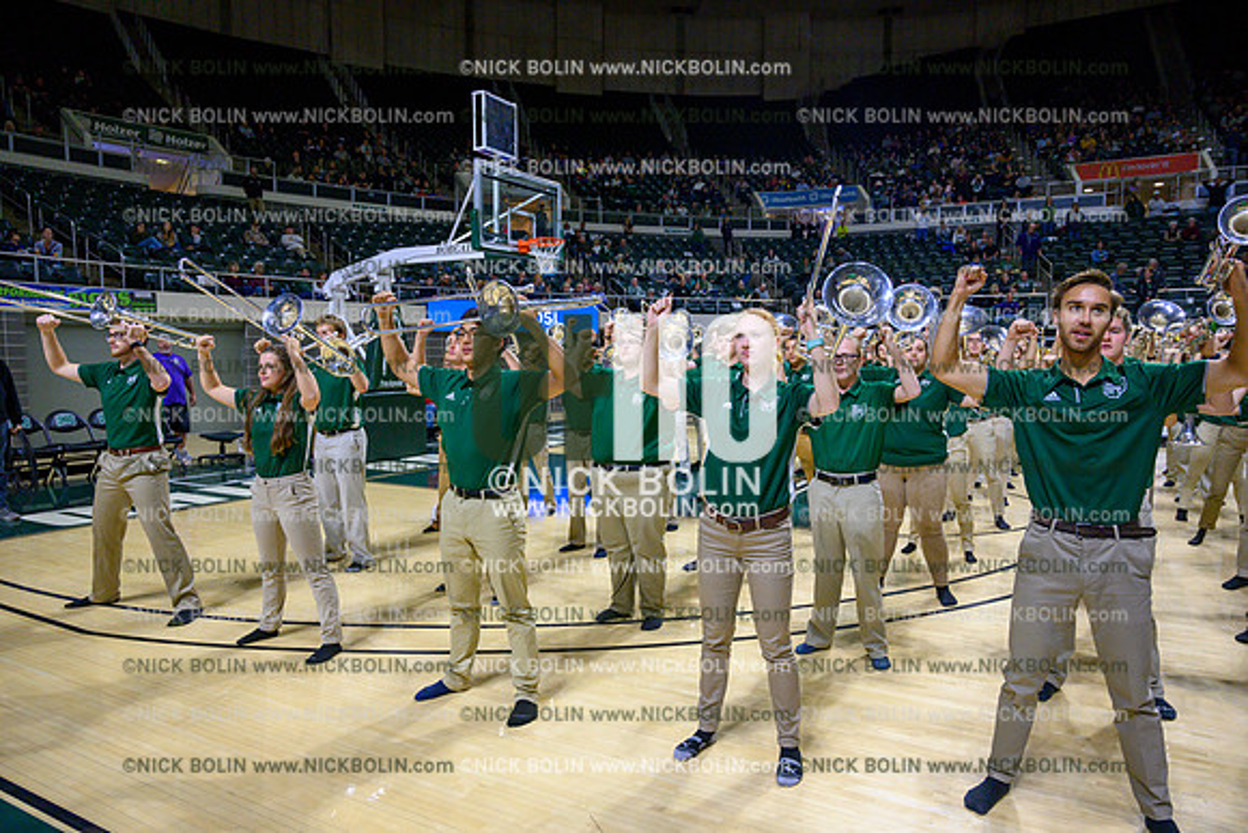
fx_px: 832
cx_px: 624
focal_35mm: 24
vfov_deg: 53.2
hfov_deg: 73.7
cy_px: 416
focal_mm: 24
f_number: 4.5
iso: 3200
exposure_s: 1/800
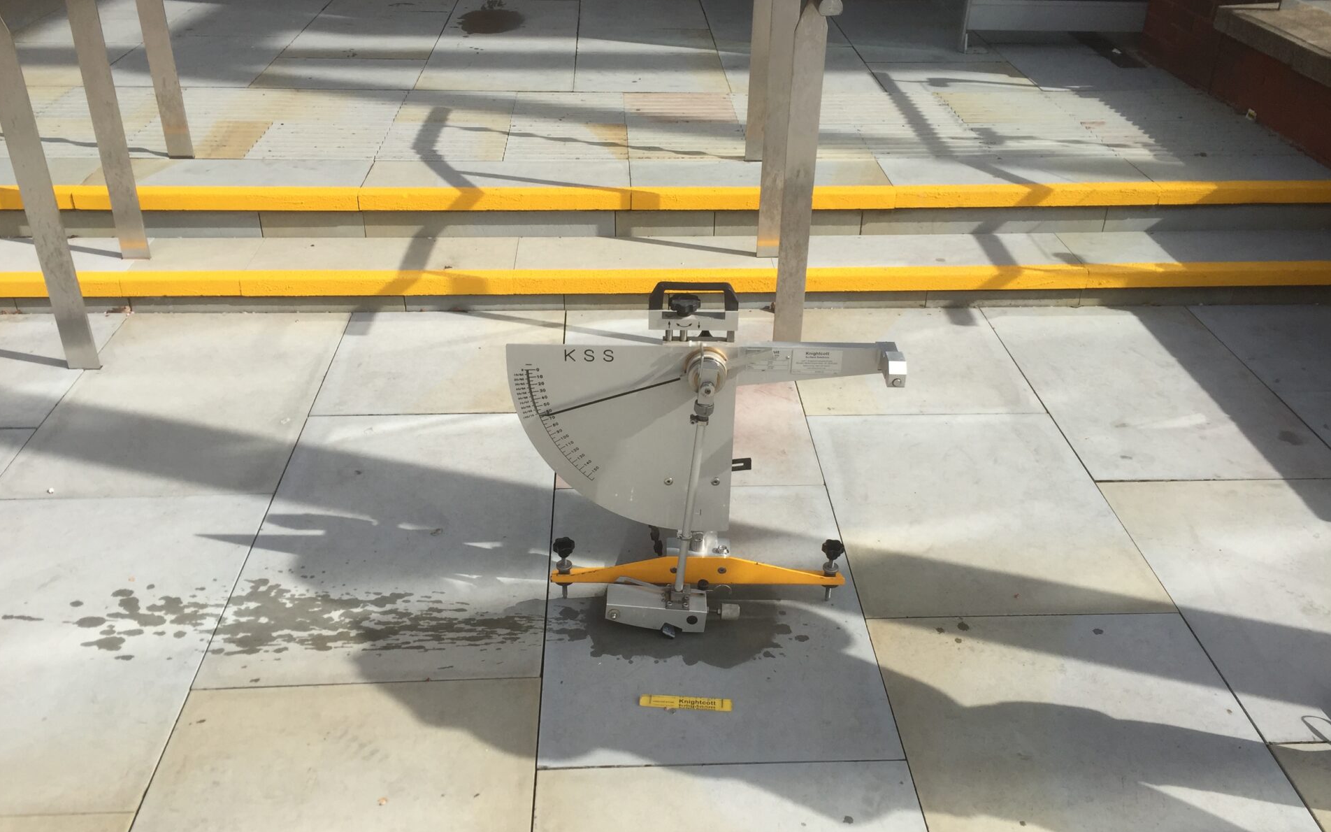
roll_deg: -1.8
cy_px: 403
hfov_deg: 61.2
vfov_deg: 40.6
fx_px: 1124
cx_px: 664
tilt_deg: -30.6
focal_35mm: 31
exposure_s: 1/1721
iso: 32
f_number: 2.2
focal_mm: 4.15
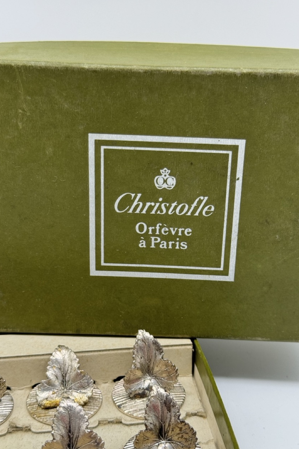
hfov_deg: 26.5
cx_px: 157
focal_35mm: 51
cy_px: 229
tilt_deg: -20.2
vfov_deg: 38.9
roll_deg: -1.2
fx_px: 636
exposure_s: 1/174
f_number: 1.78
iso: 50
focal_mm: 6.76
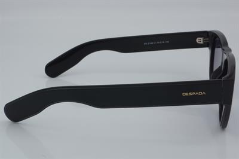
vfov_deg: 18.2
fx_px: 497
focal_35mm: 75
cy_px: 80
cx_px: 120
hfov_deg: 27.0
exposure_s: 1/4
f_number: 32
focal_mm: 50
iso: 100
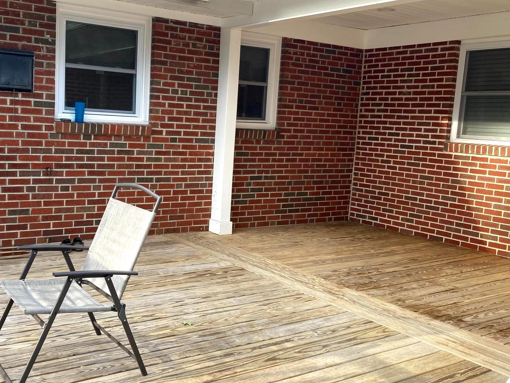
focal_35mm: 38
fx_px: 560
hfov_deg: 48.3
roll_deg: -3.2
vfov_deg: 37.7
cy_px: 206
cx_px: 180
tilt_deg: -7.9
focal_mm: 3.99
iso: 20
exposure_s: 1/121
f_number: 1.8
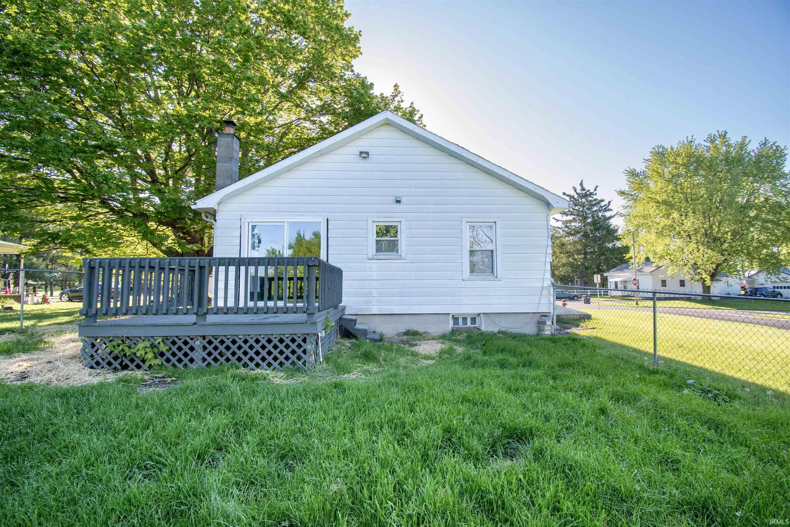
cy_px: 264
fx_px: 329
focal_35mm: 15
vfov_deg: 77.3
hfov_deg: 100.4
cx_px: 395
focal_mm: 10
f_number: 8
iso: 500
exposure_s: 1/250
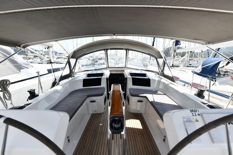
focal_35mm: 14
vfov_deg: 81.2
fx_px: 91
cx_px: 116
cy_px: 78
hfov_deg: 104.3
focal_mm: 14
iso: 100
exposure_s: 1/250
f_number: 5.6
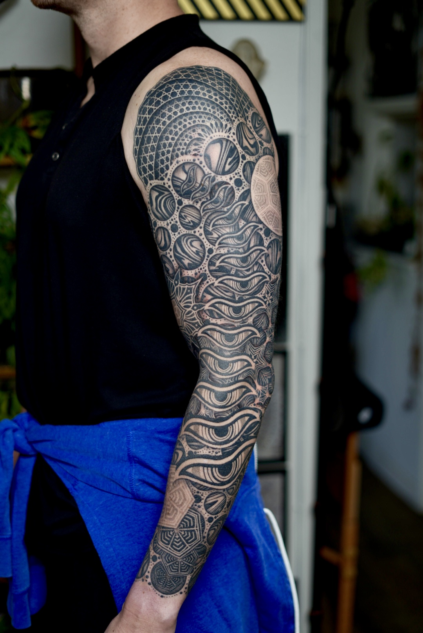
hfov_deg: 27.0
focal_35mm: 50
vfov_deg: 39.6
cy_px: 316
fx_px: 880
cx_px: 212
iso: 50
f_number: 2
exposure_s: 1/320
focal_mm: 50
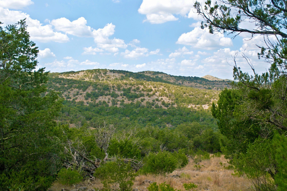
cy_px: 96
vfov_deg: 29.9
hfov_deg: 43.6
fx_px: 359
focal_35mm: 45
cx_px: 144
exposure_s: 1/200
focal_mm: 45
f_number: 9
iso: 3200
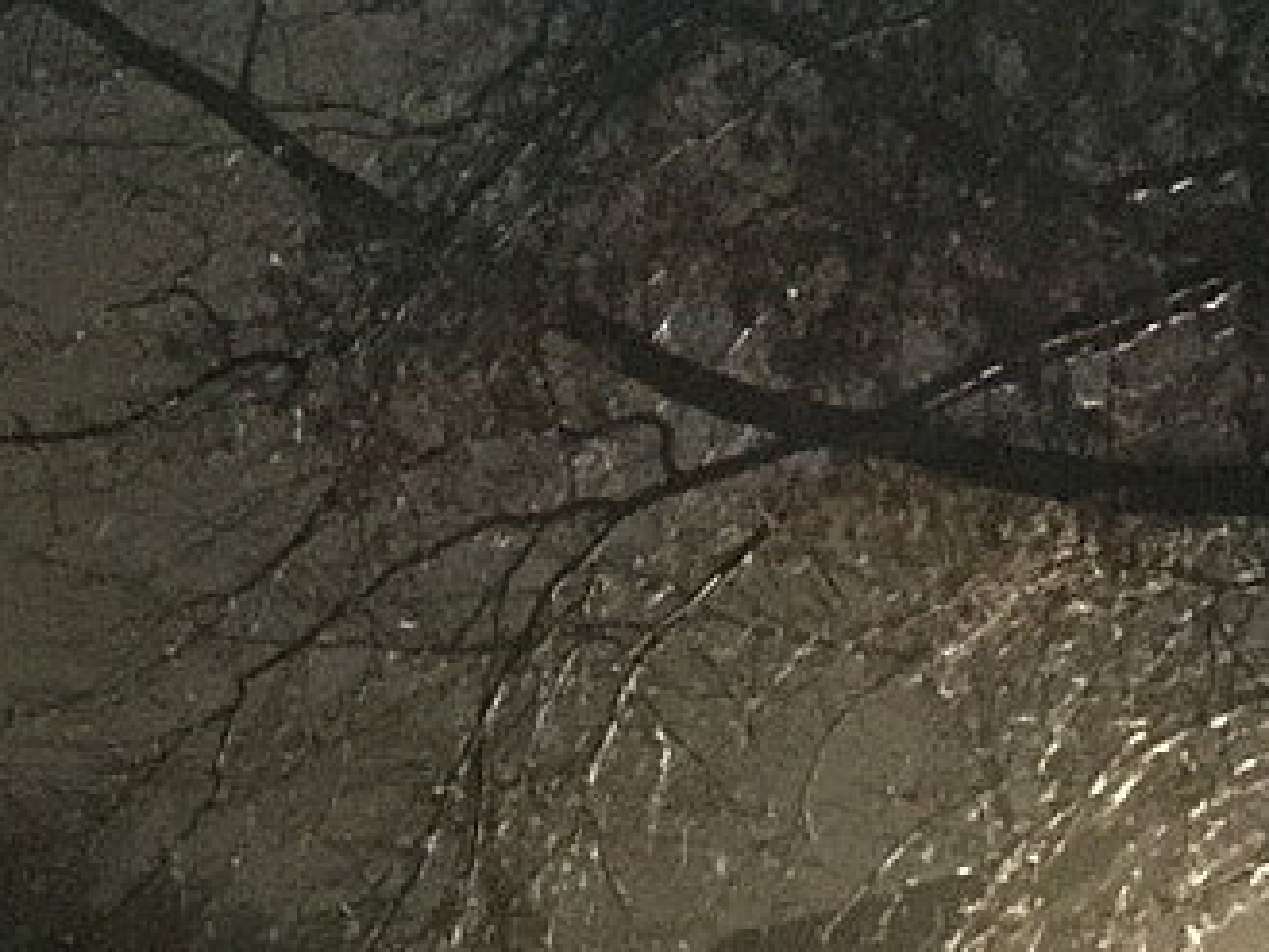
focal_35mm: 141
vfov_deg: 10.4
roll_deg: +2.8
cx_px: 1095
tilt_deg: +5.4
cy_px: 1106
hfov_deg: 13.9
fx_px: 5171
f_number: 2.2
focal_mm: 4.15
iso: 500
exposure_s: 1/4
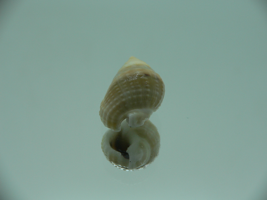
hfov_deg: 52.6
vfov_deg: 40.7
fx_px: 270
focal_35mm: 35
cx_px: 134
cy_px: 100
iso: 80
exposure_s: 1/80
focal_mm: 4.6
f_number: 2.8
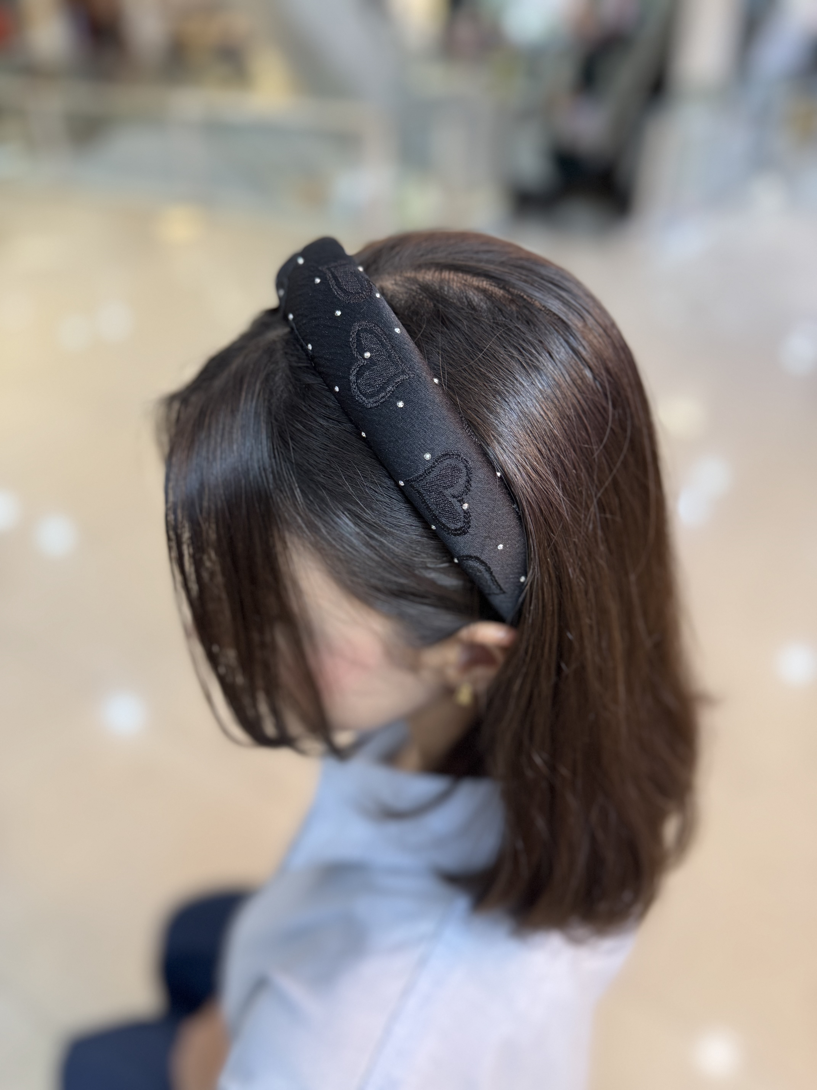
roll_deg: -1.1
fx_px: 755
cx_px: 408
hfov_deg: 56.8
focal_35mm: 24
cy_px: 545
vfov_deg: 71.6
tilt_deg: -33.2
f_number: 1.78
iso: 160
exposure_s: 1/100
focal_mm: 6.76
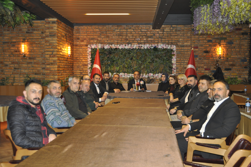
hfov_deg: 57.3
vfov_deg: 39.9
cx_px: 126
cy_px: 84
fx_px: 230
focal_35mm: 33
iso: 800
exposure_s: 1/60
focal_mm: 22
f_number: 3.5
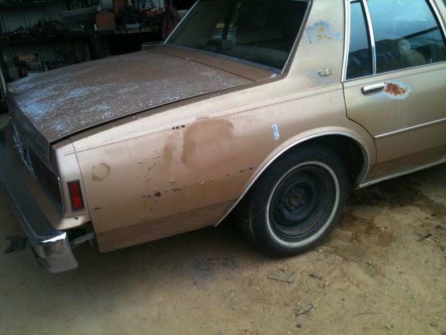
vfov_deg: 40.7
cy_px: 168
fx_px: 451
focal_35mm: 35
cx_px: 223
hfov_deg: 52.6
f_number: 2.8
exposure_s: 1/377
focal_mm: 3.85
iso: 64
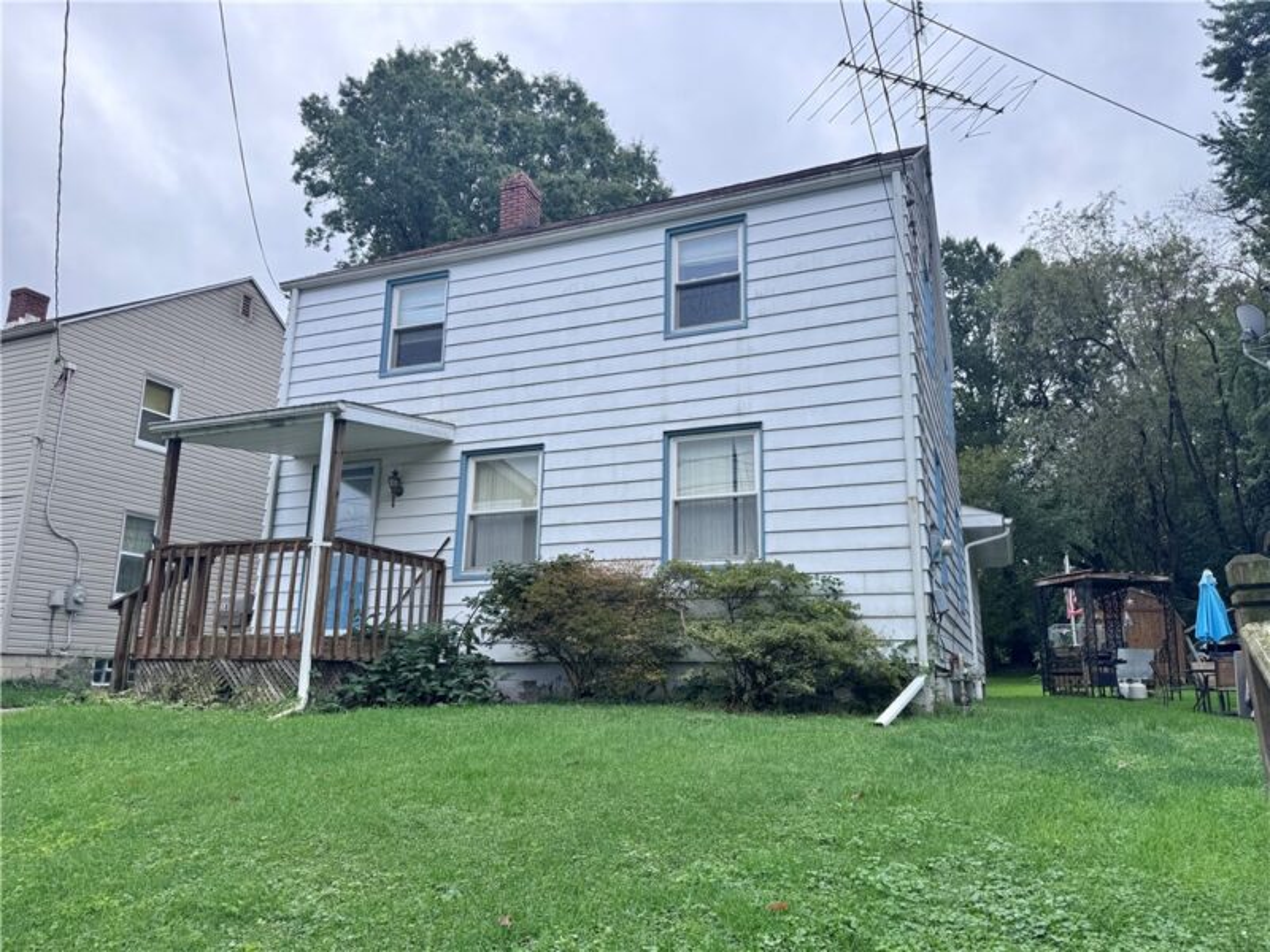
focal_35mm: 24
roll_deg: -1.0
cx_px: 635
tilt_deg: +11.6
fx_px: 881
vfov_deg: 56.8
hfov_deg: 71.6
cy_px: 476
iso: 80
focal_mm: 6.76
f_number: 1.78
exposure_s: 1/1261
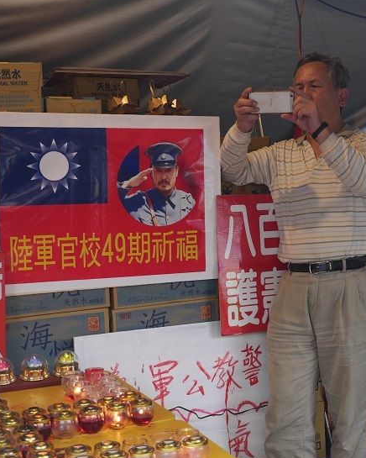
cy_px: 218
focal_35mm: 67
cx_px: 327
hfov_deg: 22.3
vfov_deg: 28.3
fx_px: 907
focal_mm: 22
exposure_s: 1/60
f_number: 2.8
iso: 400
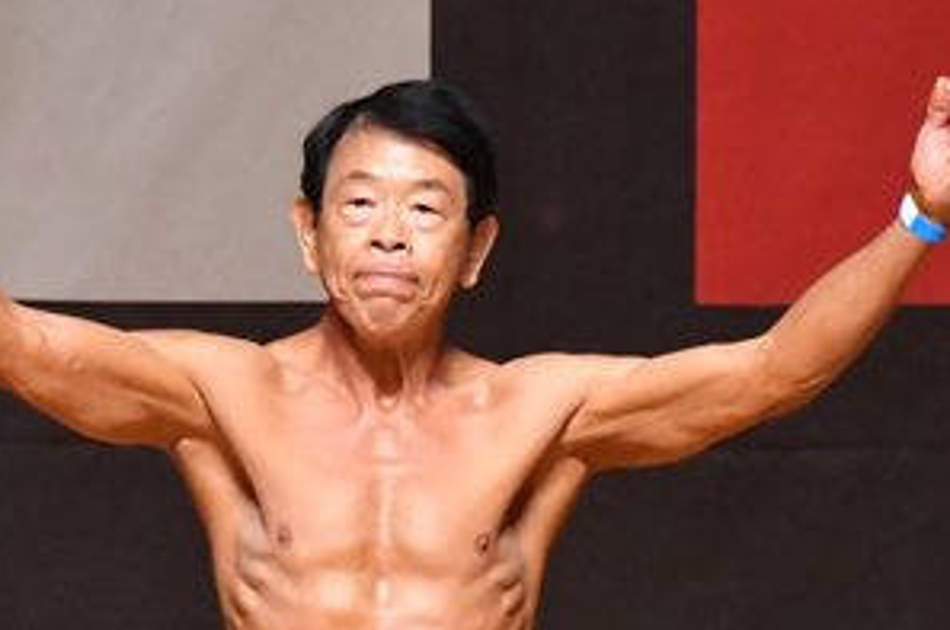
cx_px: 331
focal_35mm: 823
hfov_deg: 2.5
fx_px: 21683
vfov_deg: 1.7
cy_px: 716
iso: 12800
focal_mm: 210
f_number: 5.6
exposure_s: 1/400
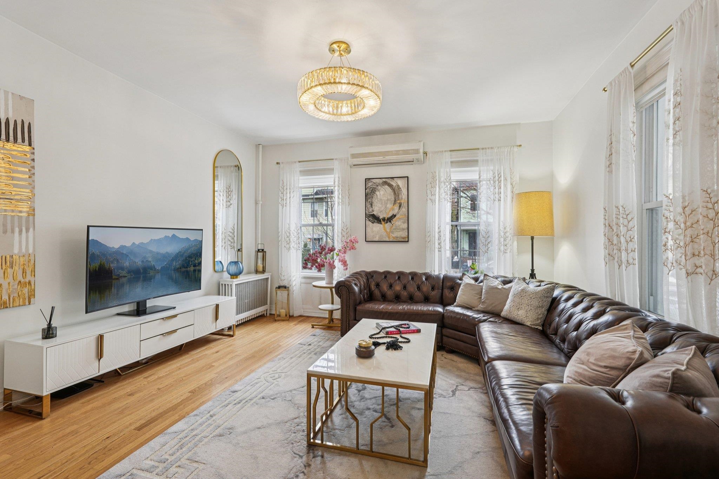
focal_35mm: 16
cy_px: 240
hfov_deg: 95.0
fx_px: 329
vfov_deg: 72.0
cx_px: 360
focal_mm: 16.5
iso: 400
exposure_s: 1/25
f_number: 9
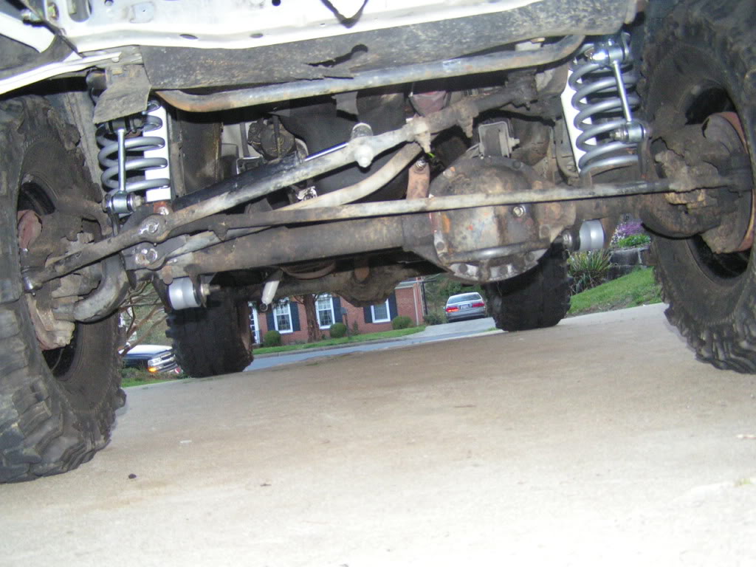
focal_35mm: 38
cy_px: 284
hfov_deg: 49.0
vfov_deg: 37.7
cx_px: 378
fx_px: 830
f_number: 2.8
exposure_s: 1/40
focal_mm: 6.3
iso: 200
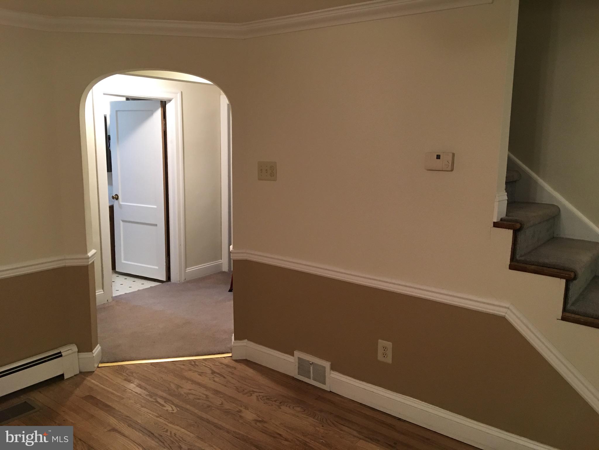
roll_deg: -1.1
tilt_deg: -8.2
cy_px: 225
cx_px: 300
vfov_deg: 48.2
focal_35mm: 29
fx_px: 502
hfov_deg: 61.7
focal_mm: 4.15
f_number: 2.2
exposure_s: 1/15
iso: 80
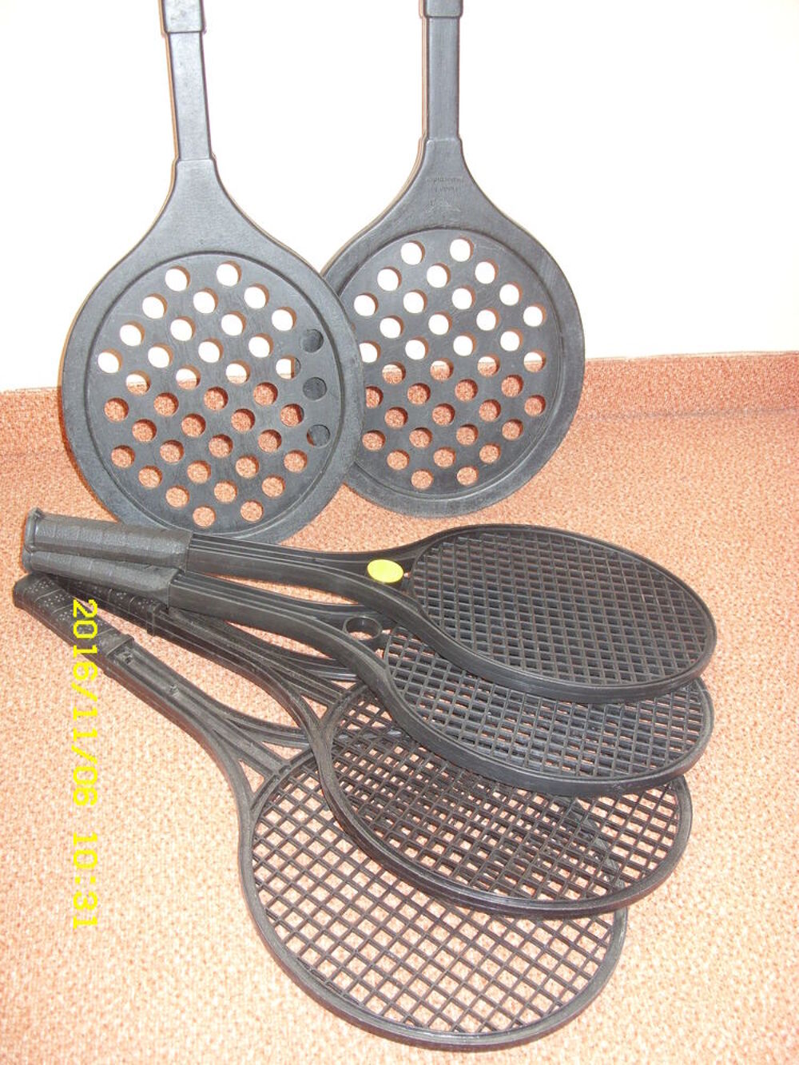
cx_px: 400
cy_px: 532
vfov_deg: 49.0
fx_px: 1169
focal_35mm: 38
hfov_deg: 37.7
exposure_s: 1/30
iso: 100
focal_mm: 6.3
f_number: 2.8
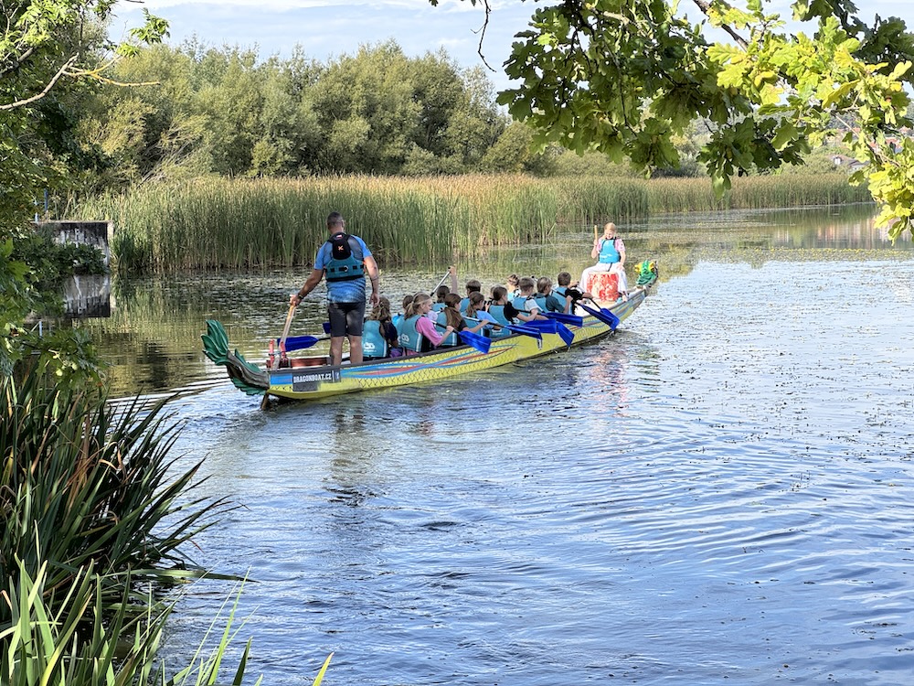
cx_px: 457
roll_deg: +1.2
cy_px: 343
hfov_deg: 25.3
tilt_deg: -3.9
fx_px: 2033
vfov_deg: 19.1
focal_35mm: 77
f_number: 2.8
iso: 25
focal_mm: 9
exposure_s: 1/299
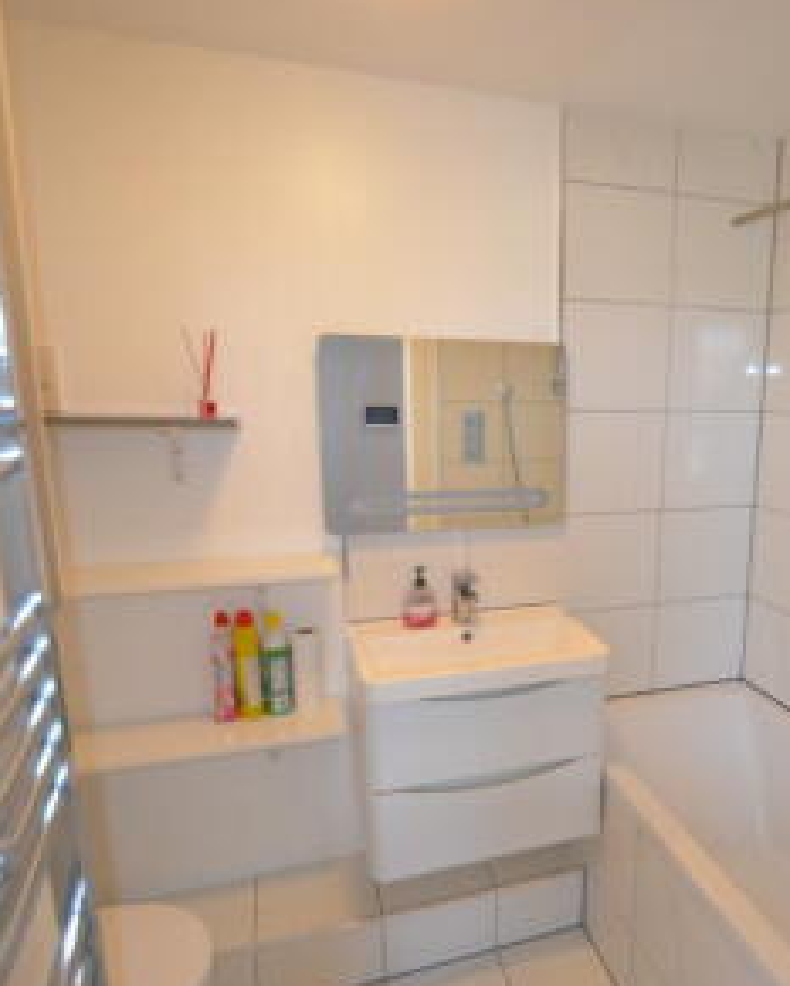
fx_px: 672
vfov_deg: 72.6
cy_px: 503
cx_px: 522
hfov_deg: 59.6
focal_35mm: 23
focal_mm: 10
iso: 800
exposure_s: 1/60
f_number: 3.5
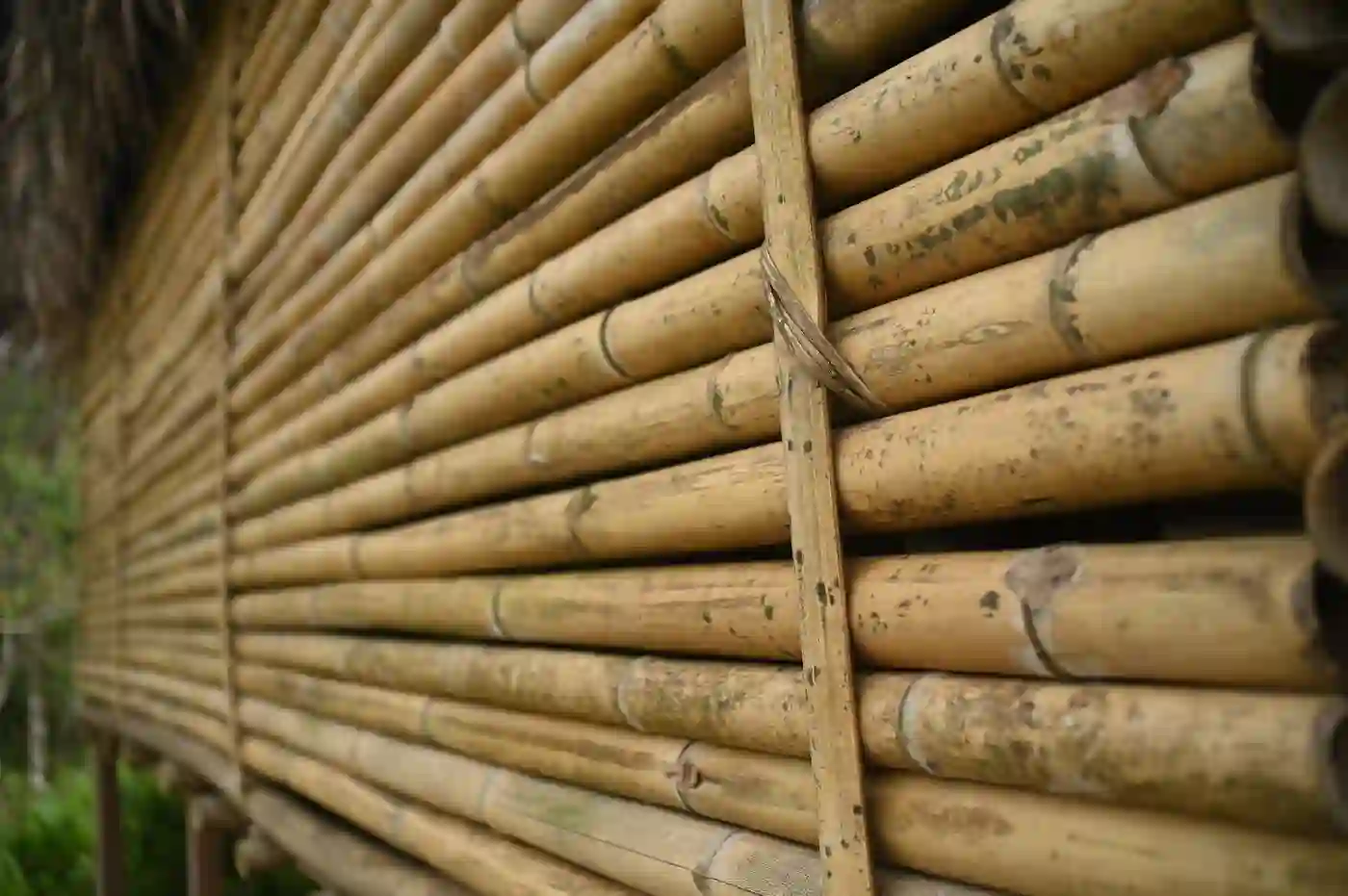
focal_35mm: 32
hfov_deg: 58.8
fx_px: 1197
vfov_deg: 41.0
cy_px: 448
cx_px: 674
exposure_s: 1/320
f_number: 2.8
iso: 560
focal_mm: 32
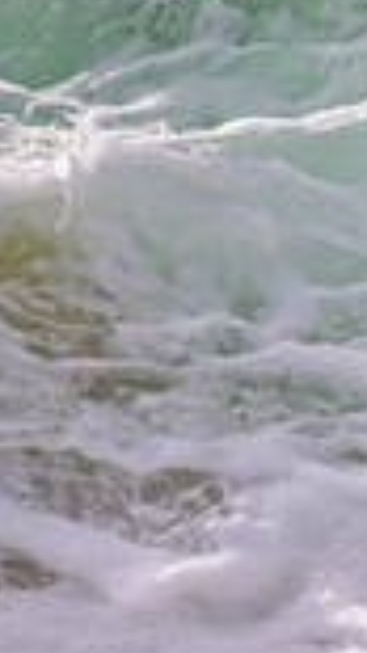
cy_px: 482
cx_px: 941
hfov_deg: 0.4
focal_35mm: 3146
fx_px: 54516
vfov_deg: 0.7
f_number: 11
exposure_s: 1/2000
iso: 360
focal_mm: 800
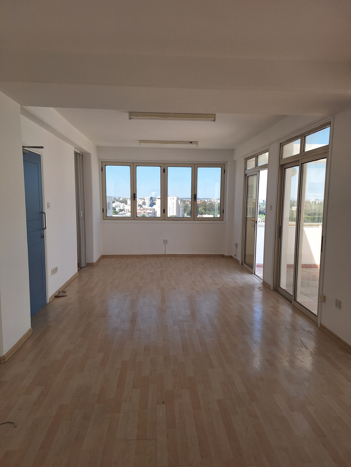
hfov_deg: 58.9
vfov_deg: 73.9
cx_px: 176
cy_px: 234
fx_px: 311
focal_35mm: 23
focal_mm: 5.54
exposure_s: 1/550
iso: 40
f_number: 1.8
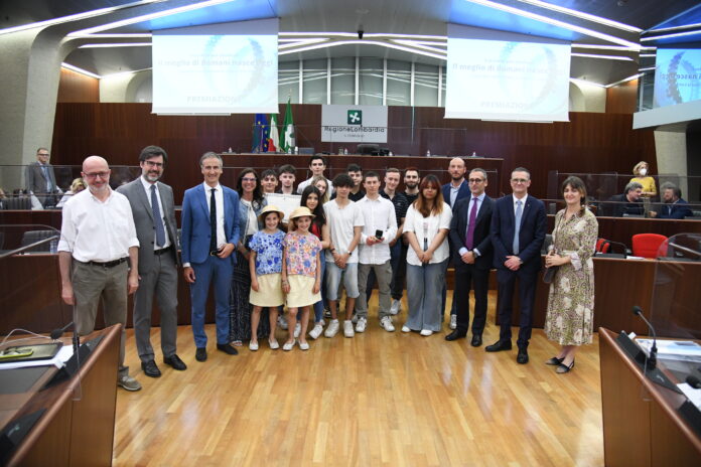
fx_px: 467
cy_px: 234
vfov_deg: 53.1
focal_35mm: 24
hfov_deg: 73.7
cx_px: 350
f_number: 4
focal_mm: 24
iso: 5000
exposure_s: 1/500
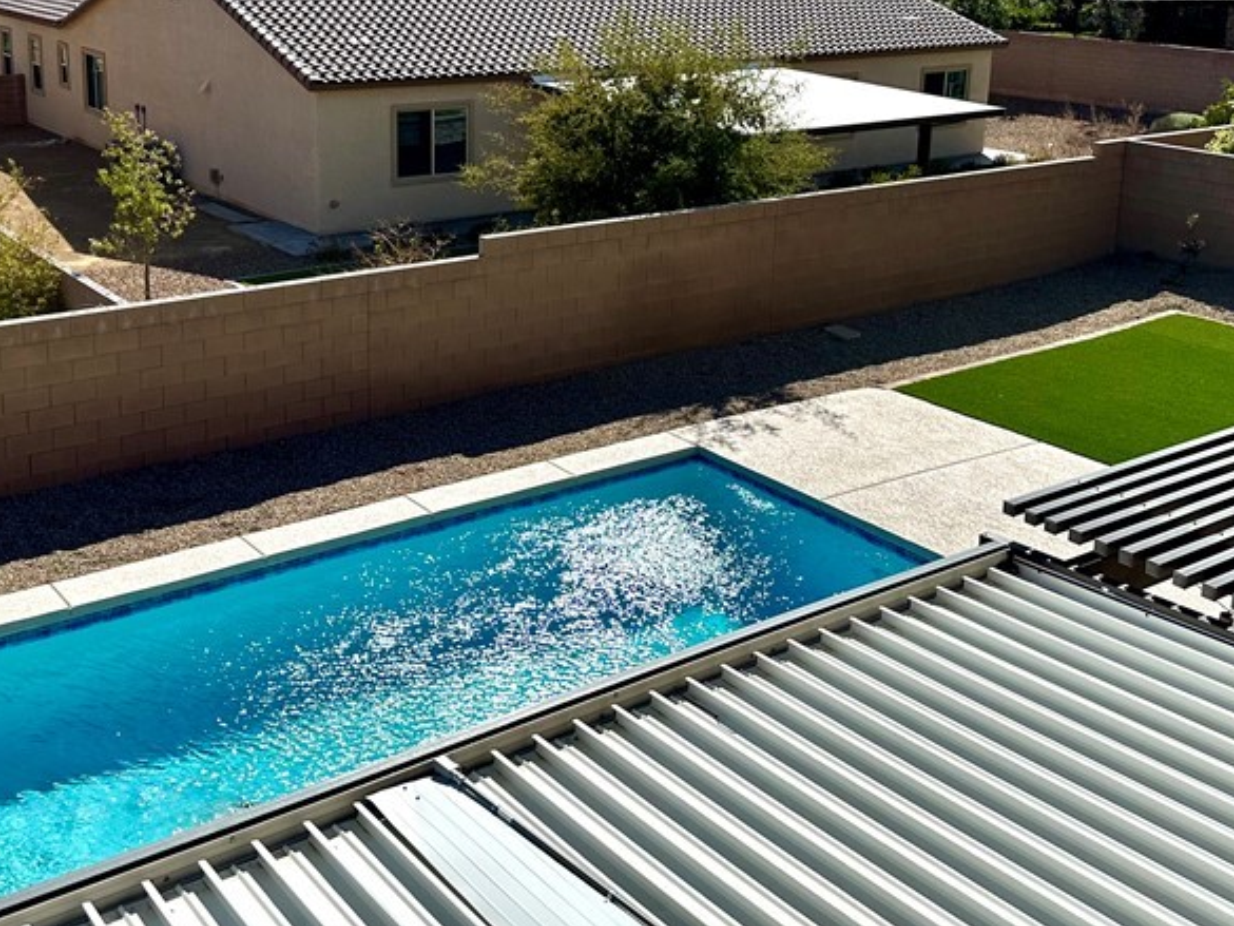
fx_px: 1498
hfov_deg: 44.8
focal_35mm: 42
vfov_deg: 33.7
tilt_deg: -13.2
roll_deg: -1.3
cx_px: 578
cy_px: 232
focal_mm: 6.86
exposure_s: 1/8197
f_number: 1.78
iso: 80
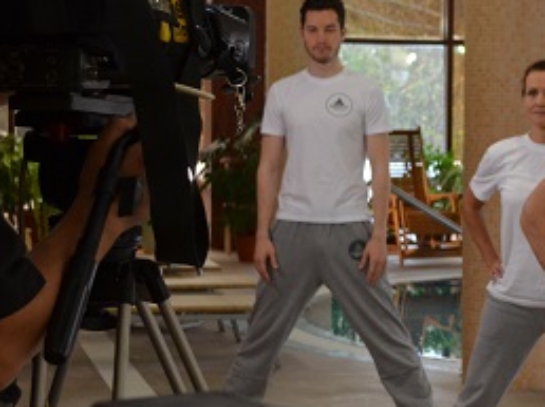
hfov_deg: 15.4
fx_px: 1966
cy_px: 244
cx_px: 598
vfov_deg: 11.8
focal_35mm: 125
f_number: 4.8
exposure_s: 1/50
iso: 800
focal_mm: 32
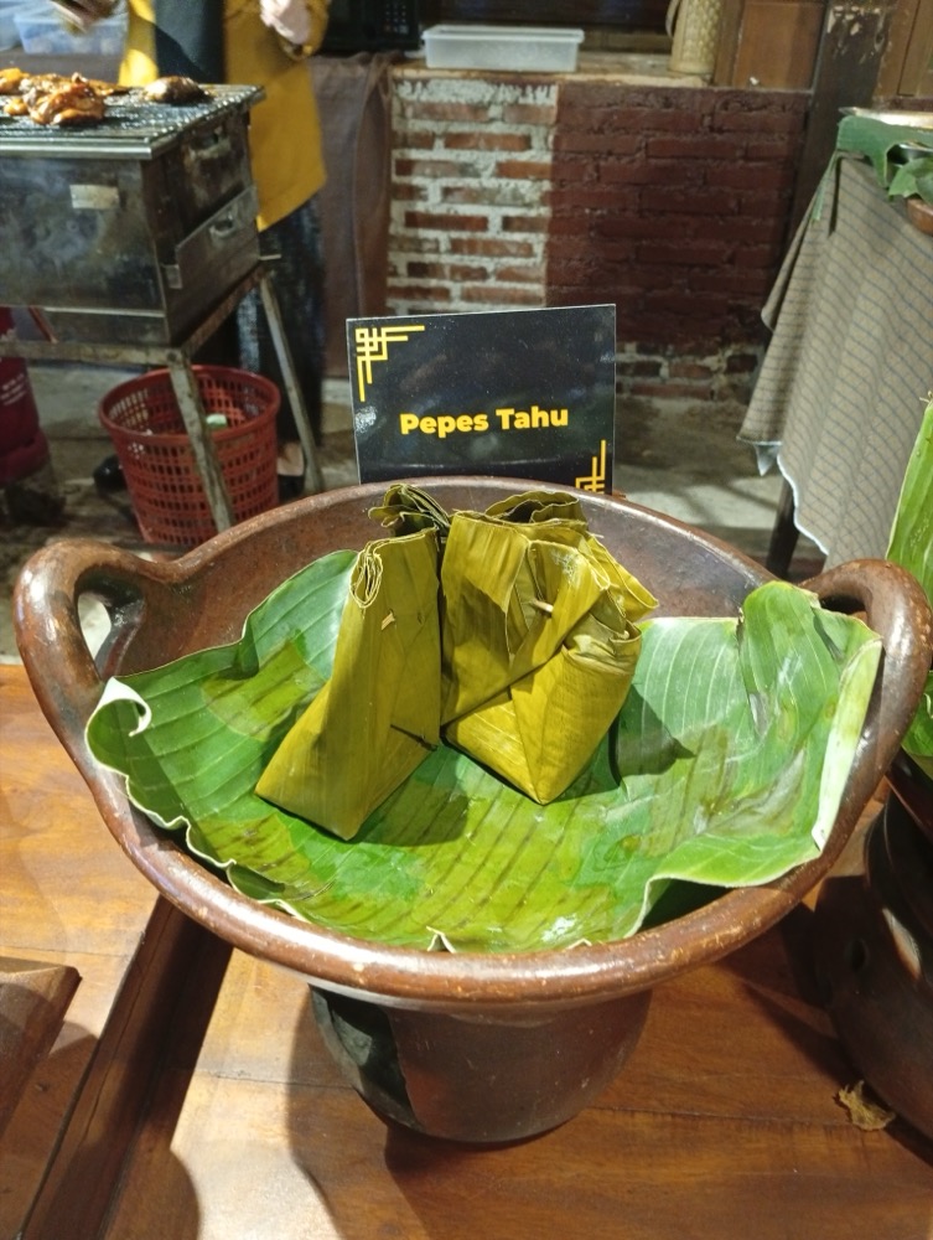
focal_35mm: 27
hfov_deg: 51.5
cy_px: 620
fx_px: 968
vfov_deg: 65.2
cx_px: 466
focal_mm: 3.98
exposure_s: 1/20
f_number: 1.8
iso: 1382
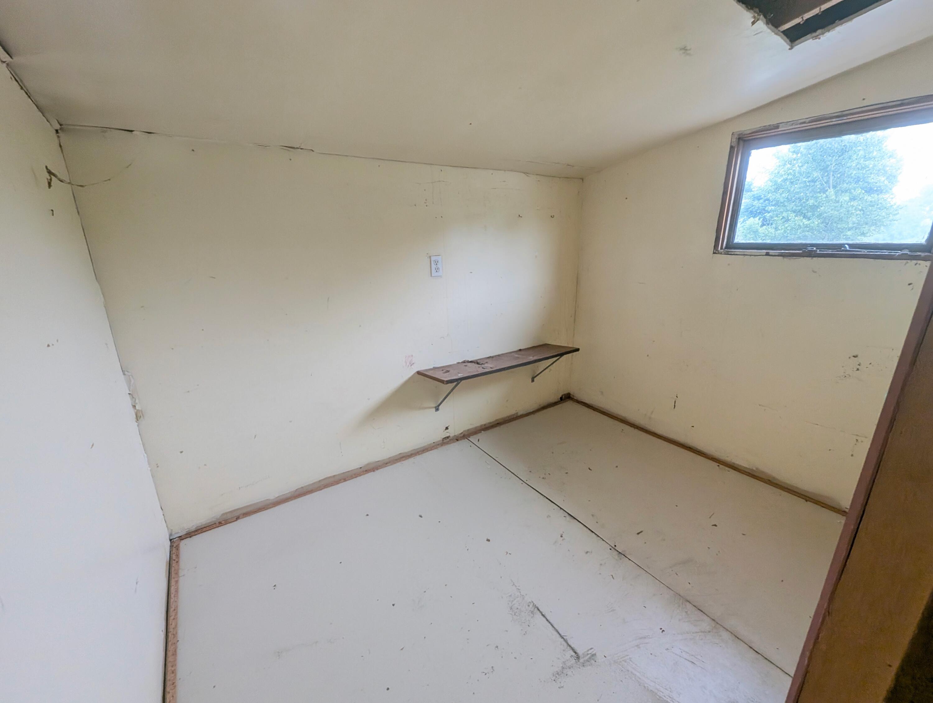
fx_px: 351
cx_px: 466
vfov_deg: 90.0
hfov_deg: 106.1
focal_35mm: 13
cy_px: 352
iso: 83
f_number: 2.2
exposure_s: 1/99.7
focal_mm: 1.95
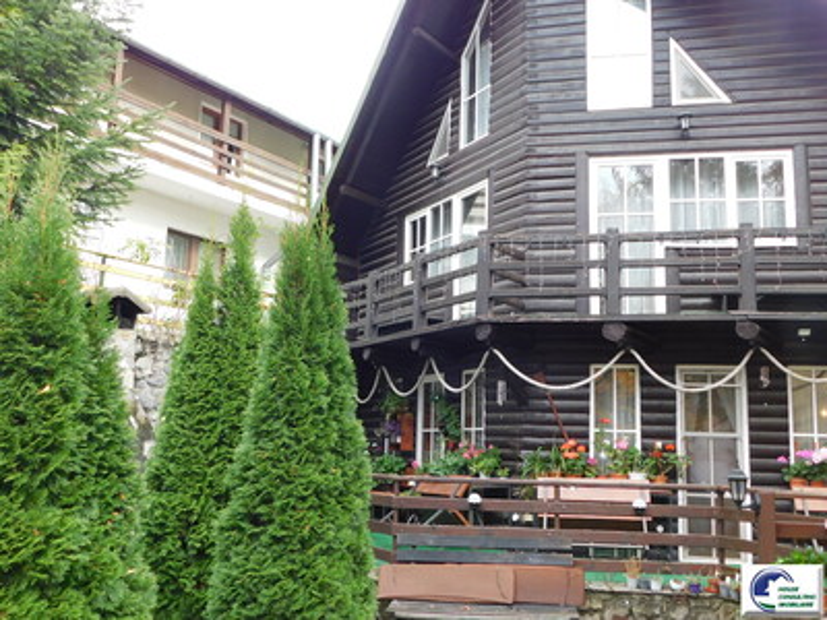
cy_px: 310
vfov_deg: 39.7
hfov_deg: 51.4
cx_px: 414
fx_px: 860
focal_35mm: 36
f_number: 3.5
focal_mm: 6.3
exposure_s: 1/80
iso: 125
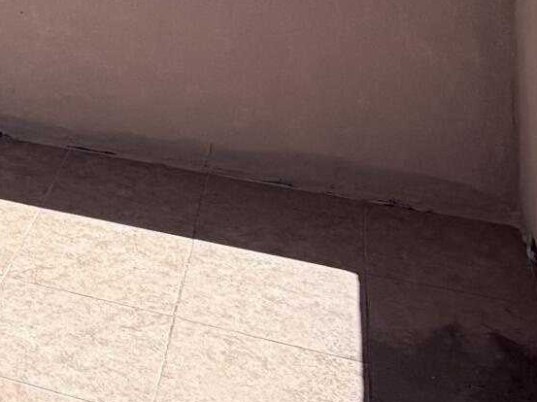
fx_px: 1178
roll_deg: +1.6
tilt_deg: -2.1
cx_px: -270
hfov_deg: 21.5
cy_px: -271
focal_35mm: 76
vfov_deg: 16.8
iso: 20
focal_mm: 2.22
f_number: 2.2
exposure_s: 1/1235
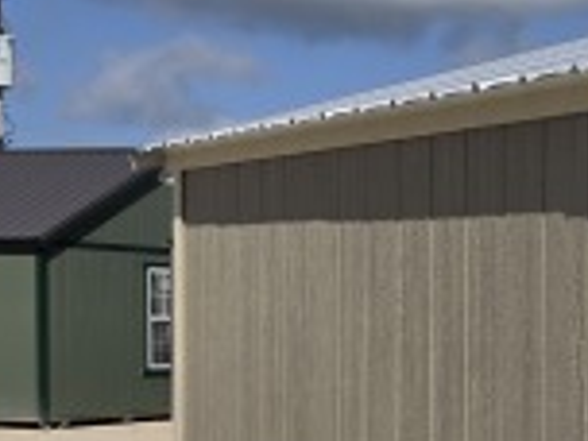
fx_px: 1648
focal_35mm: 97
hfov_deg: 17.3
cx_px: 994
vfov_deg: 15.0
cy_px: 429
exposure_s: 1/7939
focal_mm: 6.5
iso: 25
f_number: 1.4
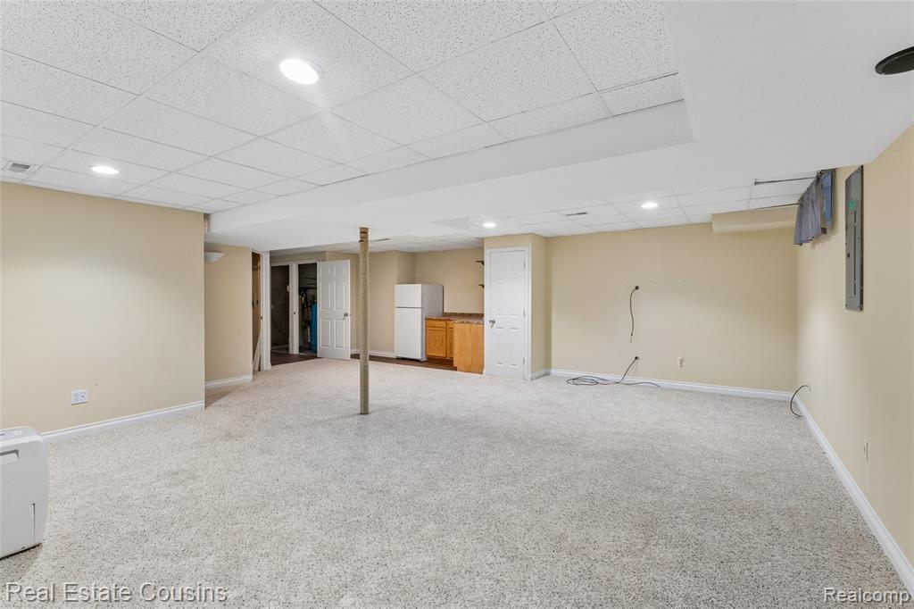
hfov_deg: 96.4
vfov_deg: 73.4
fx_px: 409
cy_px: 304
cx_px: 457
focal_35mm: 16
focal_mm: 16.1
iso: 400
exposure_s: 1.3
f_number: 13
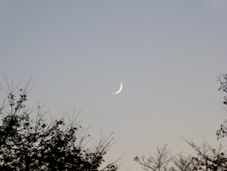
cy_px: 86
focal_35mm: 250
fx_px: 1639
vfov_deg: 5.9
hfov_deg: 7.9
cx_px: 114
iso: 500
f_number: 5.6
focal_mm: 44.8
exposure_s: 1/8
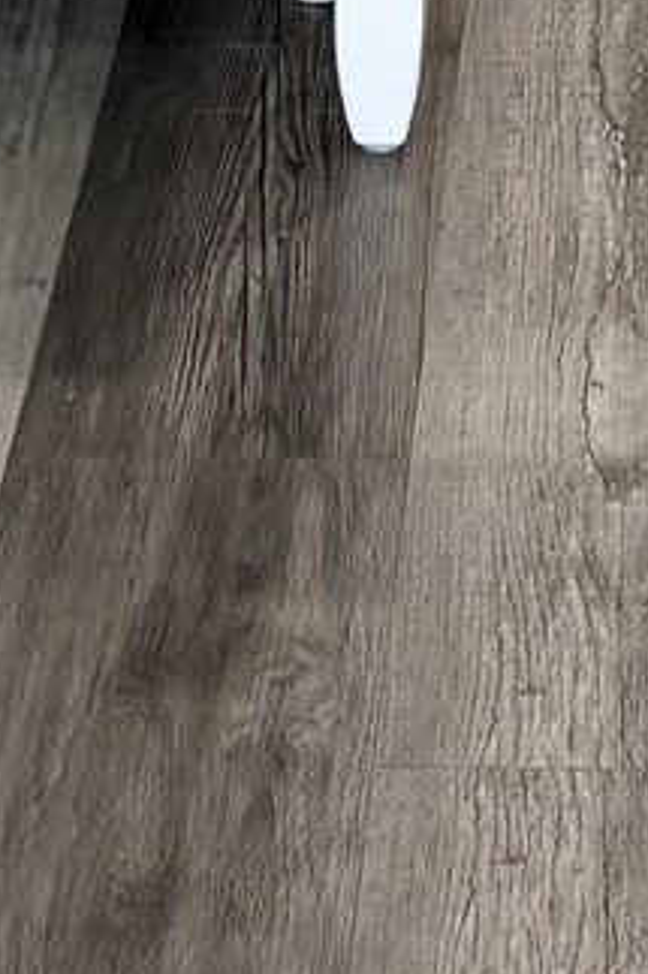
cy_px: -1134
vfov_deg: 10.4
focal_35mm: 178
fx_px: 4811
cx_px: 916
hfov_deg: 7.6
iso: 200
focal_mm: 6.76
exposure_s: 1/120
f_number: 1.78
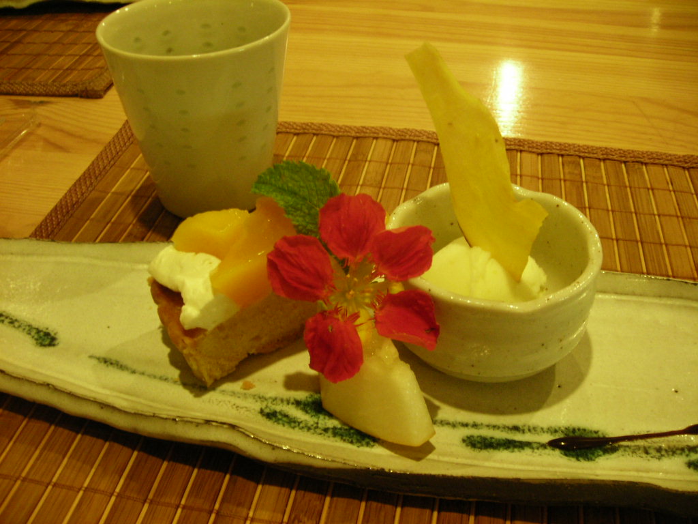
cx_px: 349
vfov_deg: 37.7
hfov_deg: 49.0
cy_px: 262
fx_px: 766
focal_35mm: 38
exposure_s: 1/3.6
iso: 200
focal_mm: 6.3
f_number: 3.2
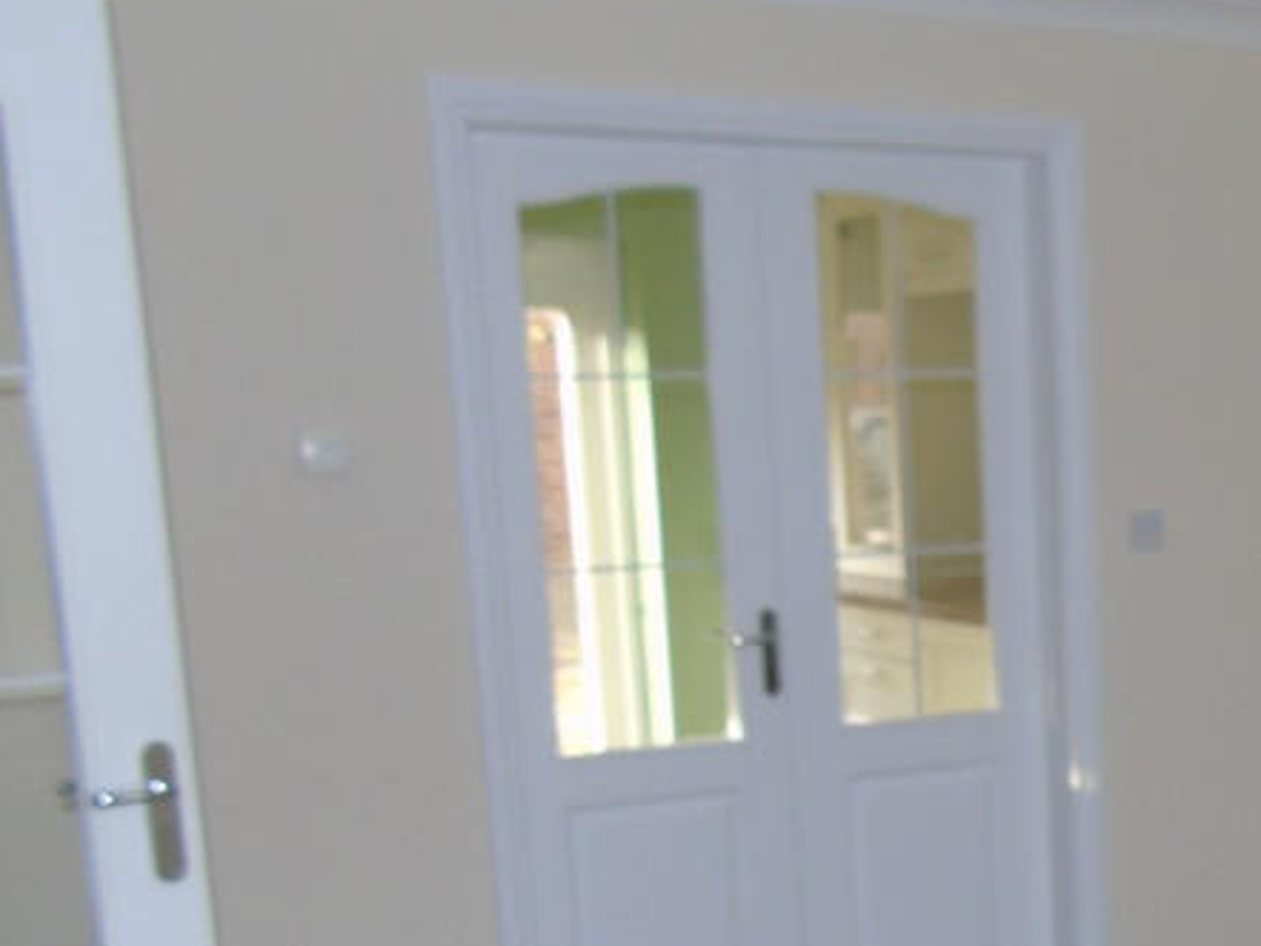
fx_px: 2113
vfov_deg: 24.5
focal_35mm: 58
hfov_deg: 30.6
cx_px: 1292
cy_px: 852
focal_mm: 4.4
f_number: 3.4
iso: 200
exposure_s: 1/30
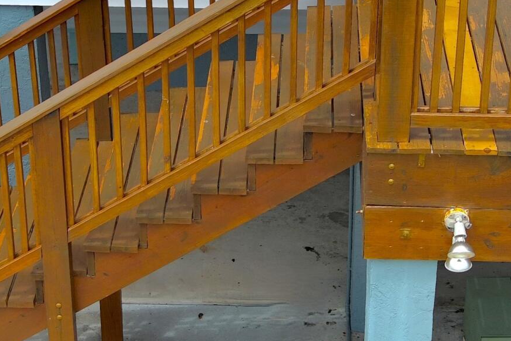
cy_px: 76
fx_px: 1419
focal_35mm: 100
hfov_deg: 20.4
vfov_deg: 13.6
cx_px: 231
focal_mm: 10.57
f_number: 2.8
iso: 100
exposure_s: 1/1486
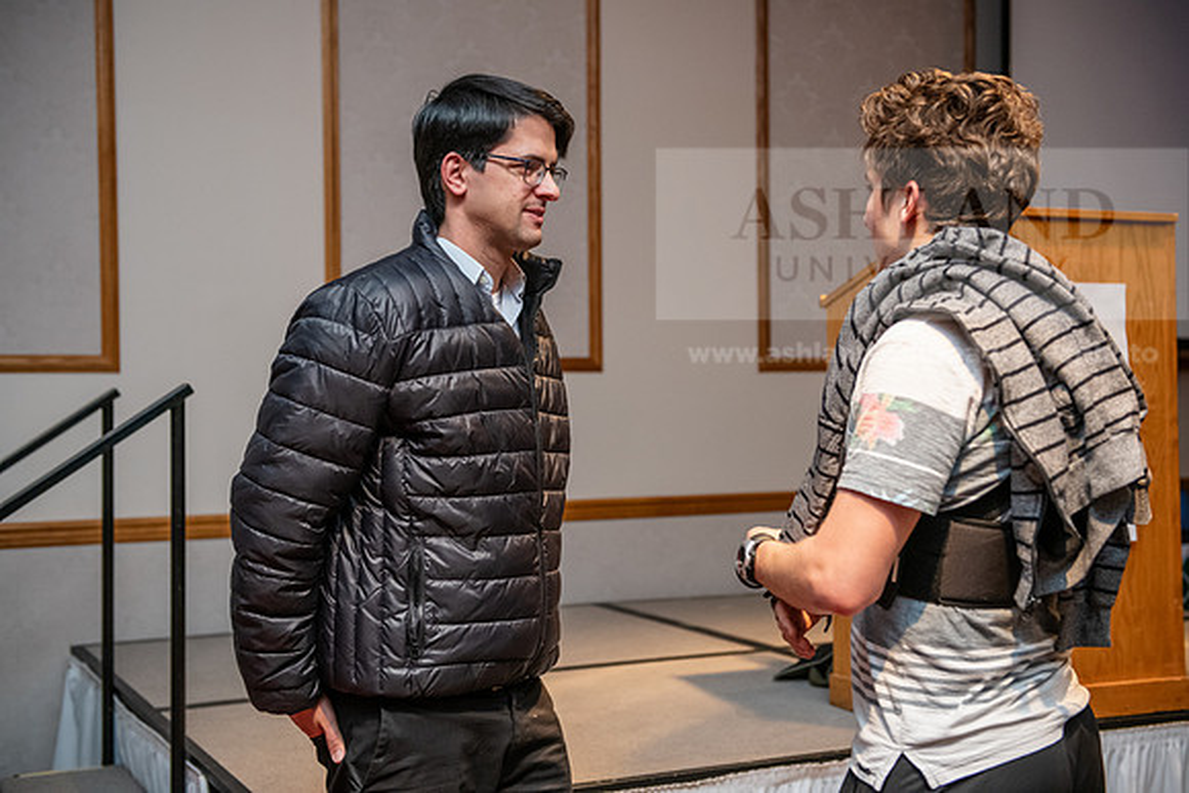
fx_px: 1652
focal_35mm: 50
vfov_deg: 27.0
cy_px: 396
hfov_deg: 39.6
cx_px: 594
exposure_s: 1/200
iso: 2000
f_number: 3.2
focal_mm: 50
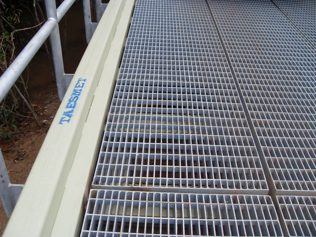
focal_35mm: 37
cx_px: 158
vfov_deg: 38.7
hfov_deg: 50.1
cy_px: 118
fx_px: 338
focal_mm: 6.3
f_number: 7
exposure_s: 1/180
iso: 80
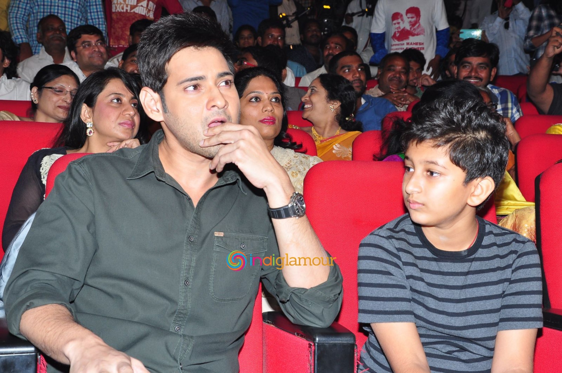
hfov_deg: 29.9
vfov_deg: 20.1
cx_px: 281
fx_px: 1053
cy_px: 186
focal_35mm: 68
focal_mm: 45
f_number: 10
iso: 400
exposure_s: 1/125
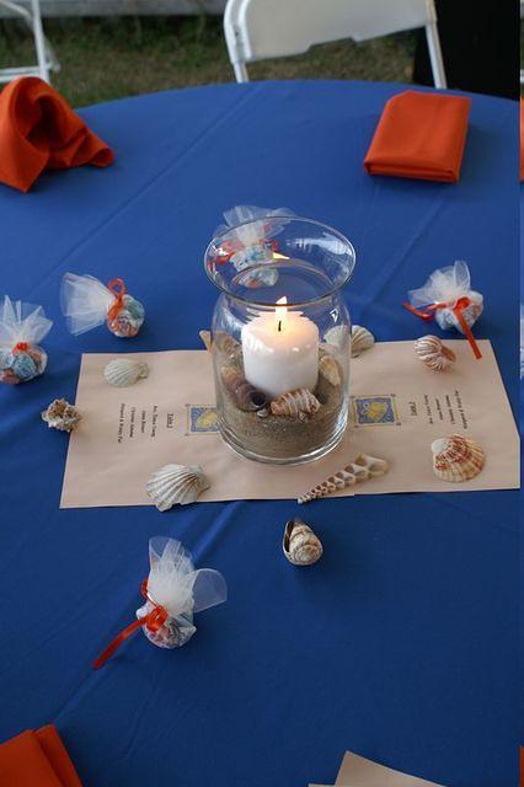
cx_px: 262
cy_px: 394
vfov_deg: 49.6
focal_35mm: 39
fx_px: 852
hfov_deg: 34.2
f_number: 4.5
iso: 125
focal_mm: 26
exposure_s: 1/50
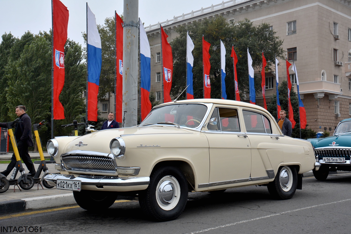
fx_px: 468
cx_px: 176
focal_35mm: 48
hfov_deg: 41.1
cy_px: 117
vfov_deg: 28.1
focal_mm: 32
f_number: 8
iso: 180
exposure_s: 1/250
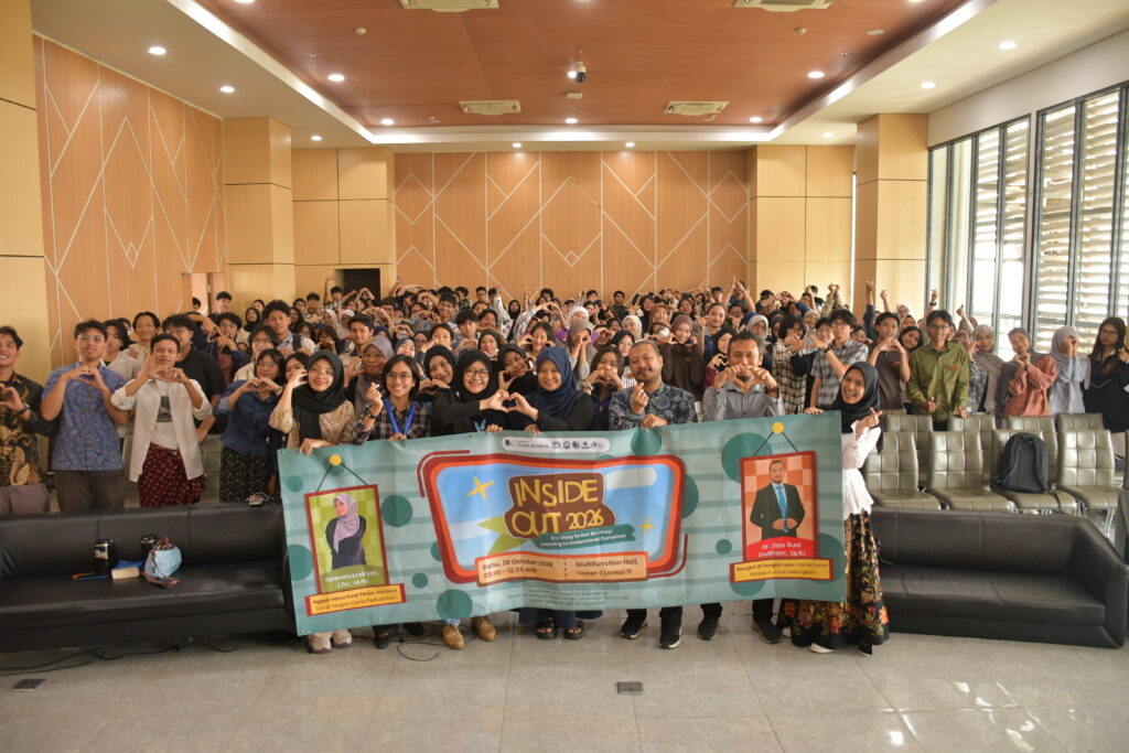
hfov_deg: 67.4
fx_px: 847
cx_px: 564
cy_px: 376
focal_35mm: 27
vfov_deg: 47.9
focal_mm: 18
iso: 1250
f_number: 3.5
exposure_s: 1/125
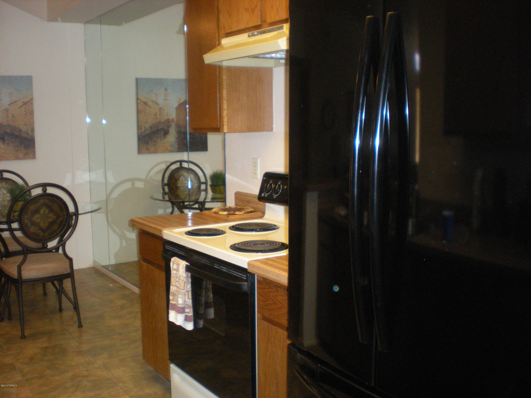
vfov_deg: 37.7
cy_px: 199
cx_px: 266
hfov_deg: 49.0
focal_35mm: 38
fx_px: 583
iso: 364
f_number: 3.1
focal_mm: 6.3
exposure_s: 1/60
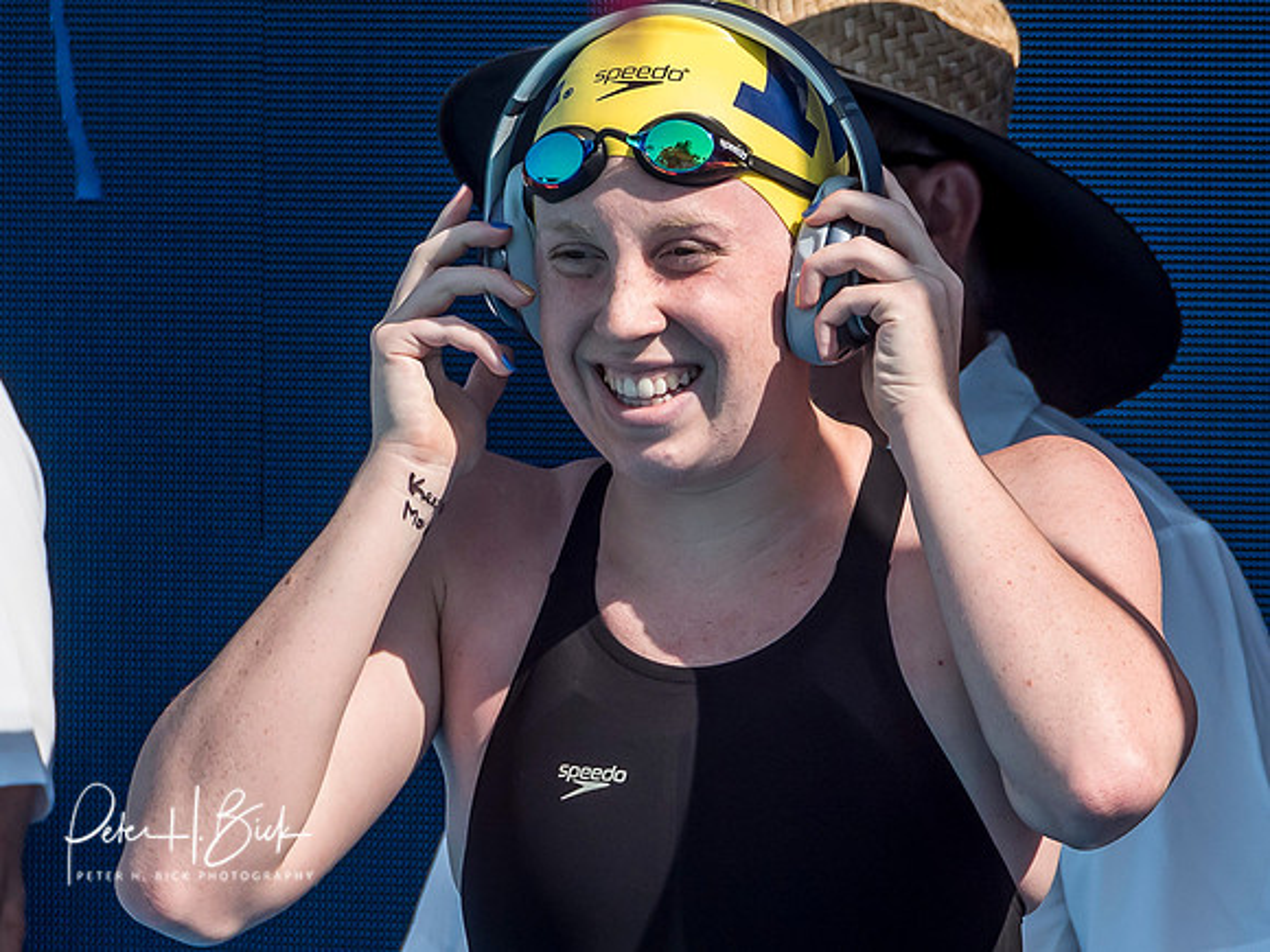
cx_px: 661
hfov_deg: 2.2
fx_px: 32445
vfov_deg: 1.7
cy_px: 546
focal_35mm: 884
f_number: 7.1
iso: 250
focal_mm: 196
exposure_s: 1/1250
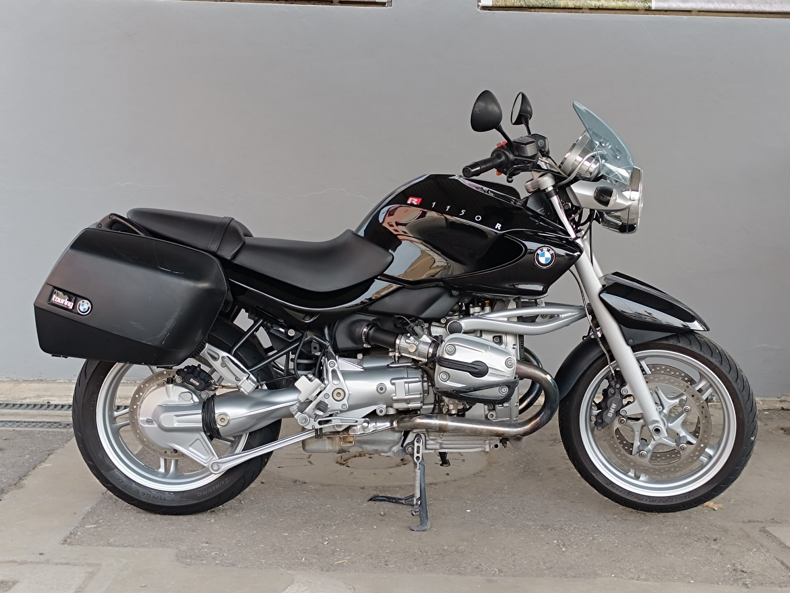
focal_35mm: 24
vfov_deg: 56.8
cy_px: 296
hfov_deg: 71.6
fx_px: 548
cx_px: 395
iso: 228
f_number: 1.65
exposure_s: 1/100
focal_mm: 6.14
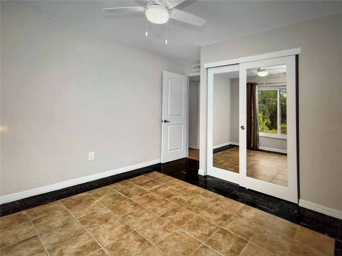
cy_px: 128
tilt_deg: +1.7
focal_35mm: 24
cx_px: 171
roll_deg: -2.0
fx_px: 237
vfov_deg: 56.8
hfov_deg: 71.6
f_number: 2.2
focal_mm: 2.22
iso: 250
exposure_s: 1/60
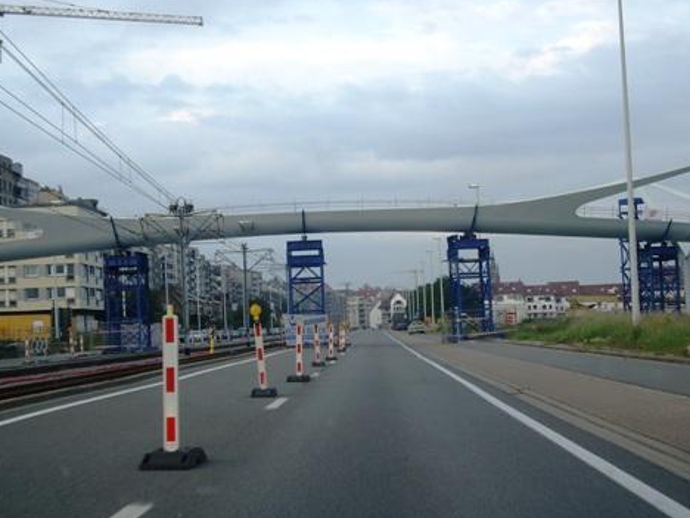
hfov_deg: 36.8
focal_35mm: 52
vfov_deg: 28.0
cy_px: 229
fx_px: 1037
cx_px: 379
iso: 64
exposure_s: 1/160
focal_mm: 7.9
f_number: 2.8
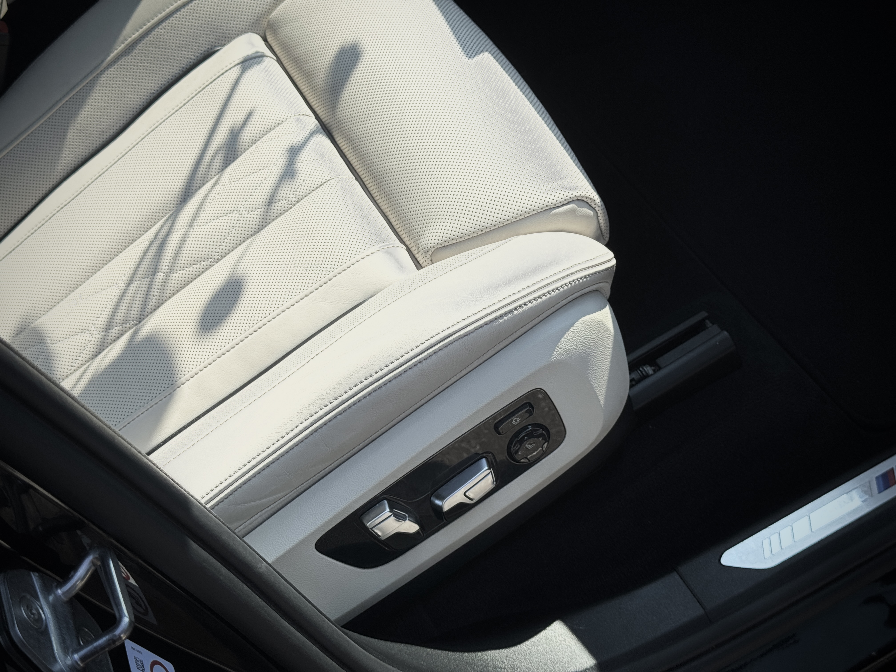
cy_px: 336
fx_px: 1242
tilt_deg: -51.0
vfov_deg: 30.3
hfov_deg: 39.7
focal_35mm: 48
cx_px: 448
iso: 64
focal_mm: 6.76
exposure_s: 1/2252
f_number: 1.78
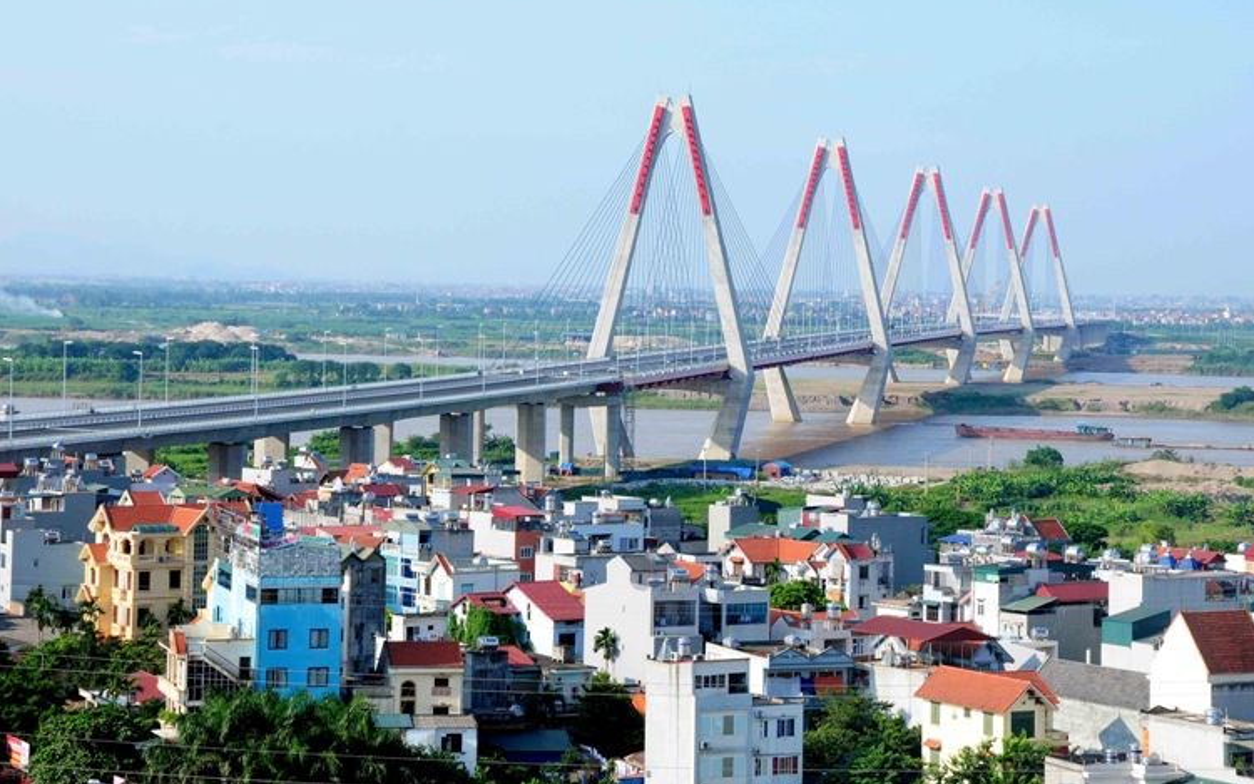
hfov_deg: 21.9
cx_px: 628
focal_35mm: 95
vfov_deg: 13.8
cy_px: 373
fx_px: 3247
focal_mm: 62
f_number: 11
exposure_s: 1/400
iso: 640
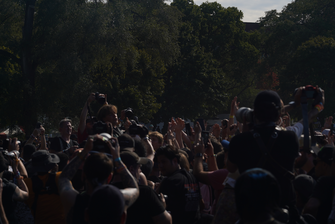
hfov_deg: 19.5
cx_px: 168
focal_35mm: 105
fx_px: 977
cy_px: 112
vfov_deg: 13.0
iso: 100
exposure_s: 1/640
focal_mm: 105
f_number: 8
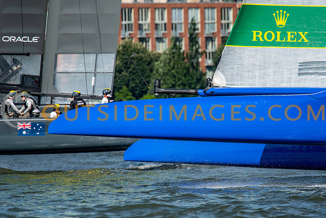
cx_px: 163
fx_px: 5706
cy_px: 109
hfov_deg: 3.3
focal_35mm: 630
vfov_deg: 2.2
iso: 500
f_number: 5.6
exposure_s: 1/2500
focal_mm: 420
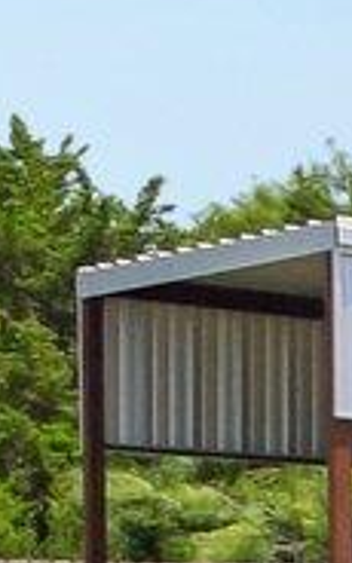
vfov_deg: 12.1
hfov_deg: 4.8
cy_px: 620
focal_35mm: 170
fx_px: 2609
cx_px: 2216
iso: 400
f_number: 8
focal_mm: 10
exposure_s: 1/1250
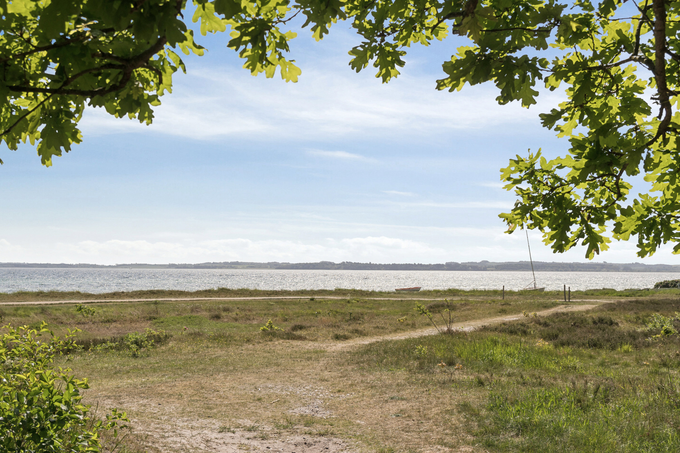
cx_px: 340
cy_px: 226
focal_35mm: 50
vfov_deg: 27.3
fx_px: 935
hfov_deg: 40.0
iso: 200
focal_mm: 33
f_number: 8
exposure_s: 1/1000
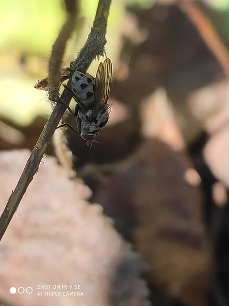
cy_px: 153
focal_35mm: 26
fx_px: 229
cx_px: 114
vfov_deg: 67.3
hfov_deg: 53.1
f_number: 1.75
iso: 112
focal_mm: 4.77
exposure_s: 1/541
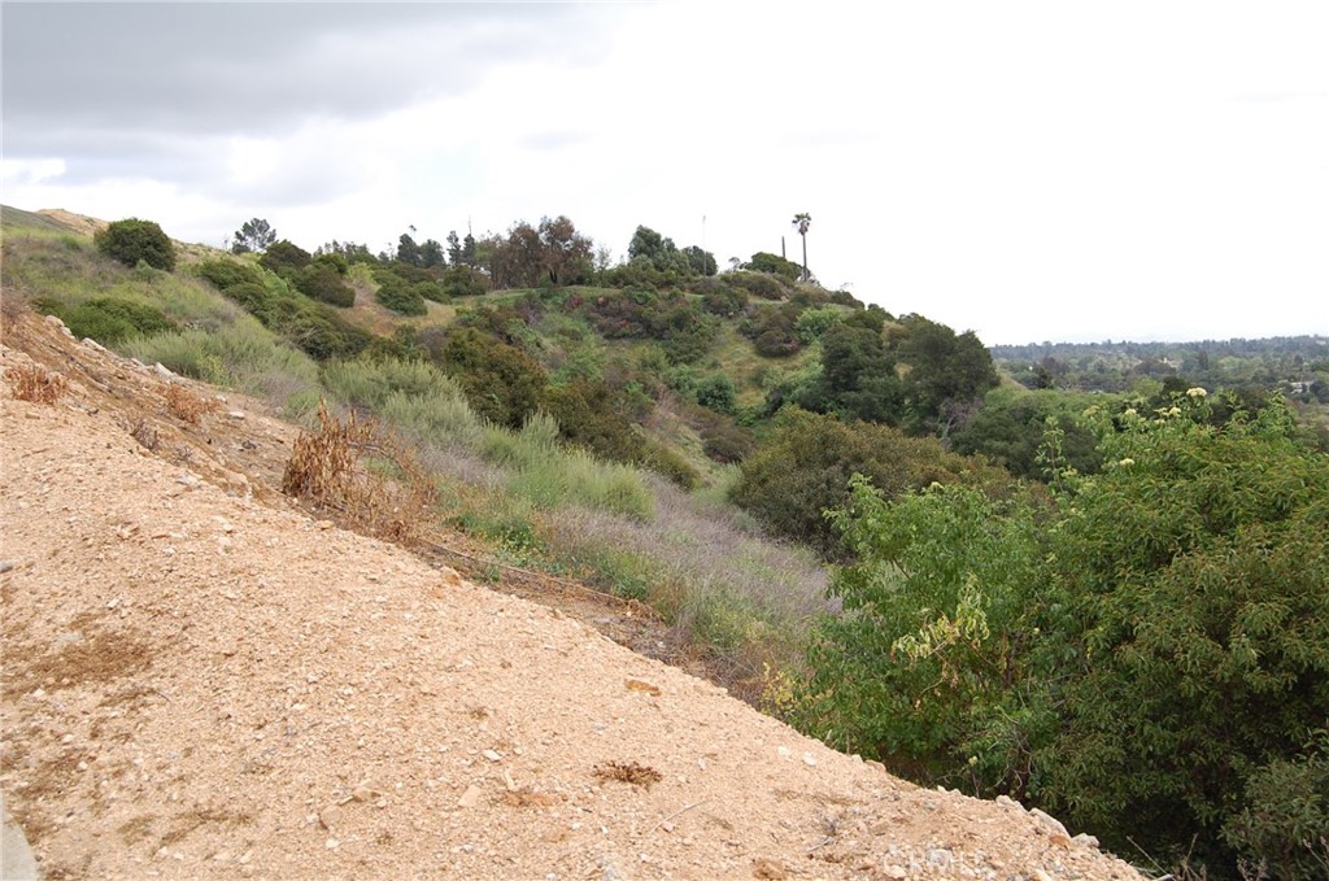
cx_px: 664
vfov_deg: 34.1
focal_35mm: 39
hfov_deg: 49.6
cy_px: 440
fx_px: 1437
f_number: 8
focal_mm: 26
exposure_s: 1/250
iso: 200
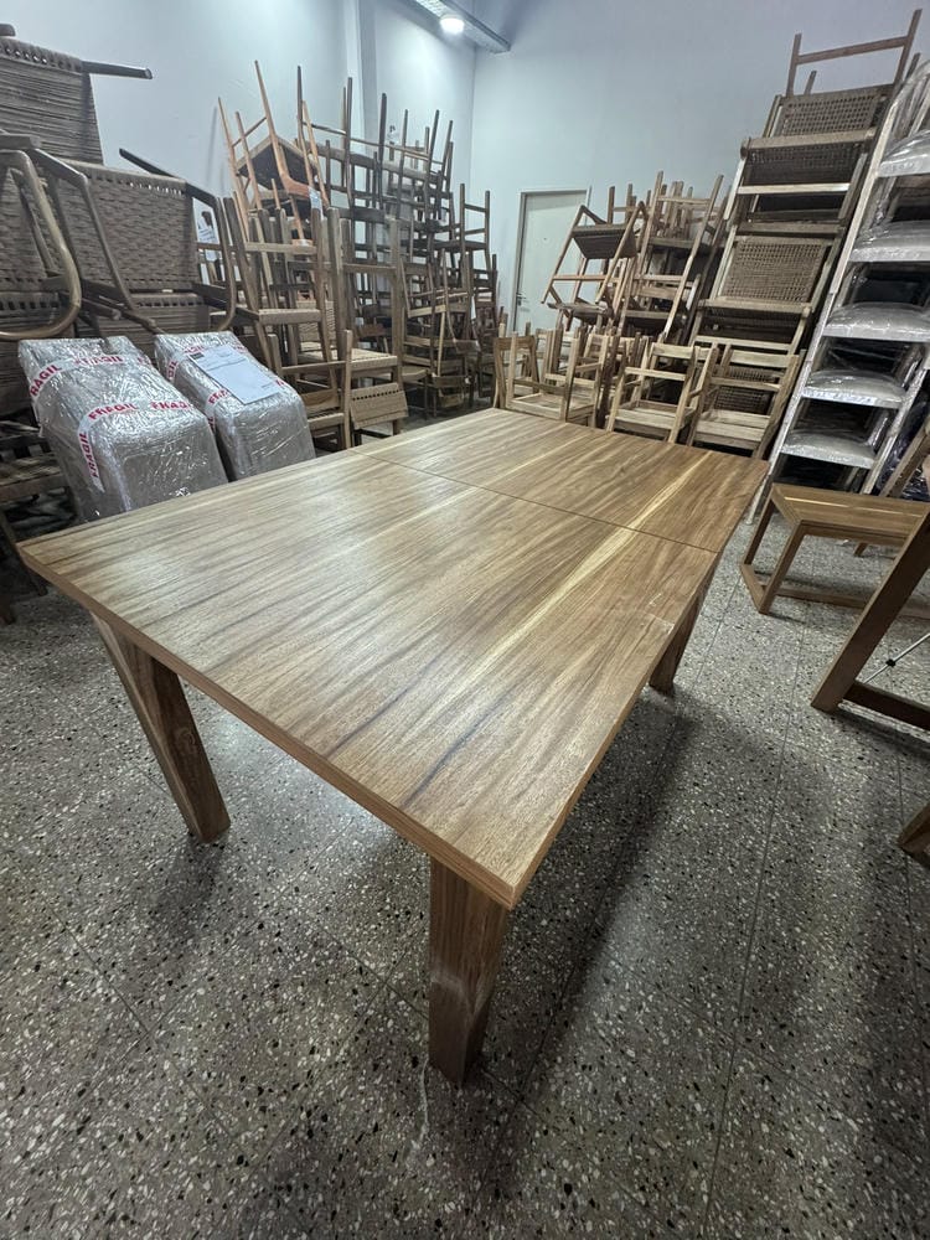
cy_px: 620
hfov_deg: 85.7
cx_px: 465
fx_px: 502
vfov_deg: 102.1
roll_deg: -2.7
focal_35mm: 14
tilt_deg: -34.0
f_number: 2.2
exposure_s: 1/50
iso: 400
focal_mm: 2.22
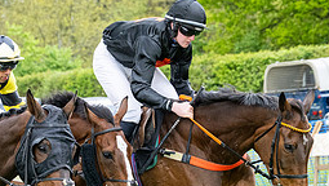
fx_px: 1956
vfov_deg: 5.4
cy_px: 256
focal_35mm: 224
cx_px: 10
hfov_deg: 9.6
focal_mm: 70
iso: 1000
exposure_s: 1/1250
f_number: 4
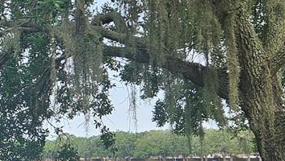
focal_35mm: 113
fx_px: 854
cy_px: 101
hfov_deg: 17.1
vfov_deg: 10.7
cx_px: -146
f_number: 1.8
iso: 25
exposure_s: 1/577
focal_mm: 5.4
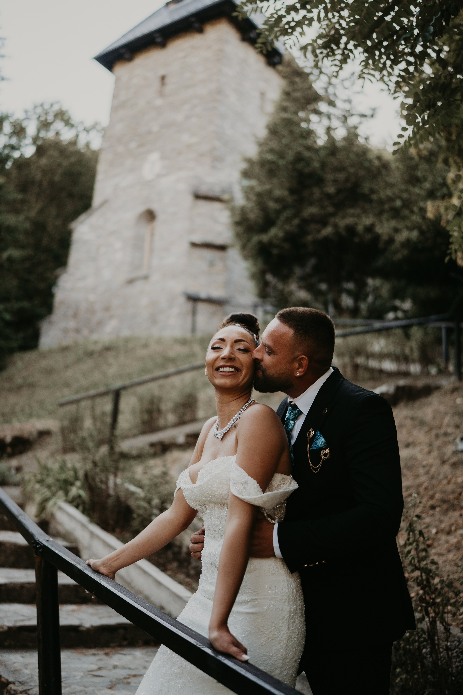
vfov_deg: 54.4
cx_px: 232
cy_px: 348
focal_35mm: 35
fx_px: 675
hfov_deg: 37.9
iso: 250
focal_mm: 35
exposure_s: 1/1000
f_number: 1.4
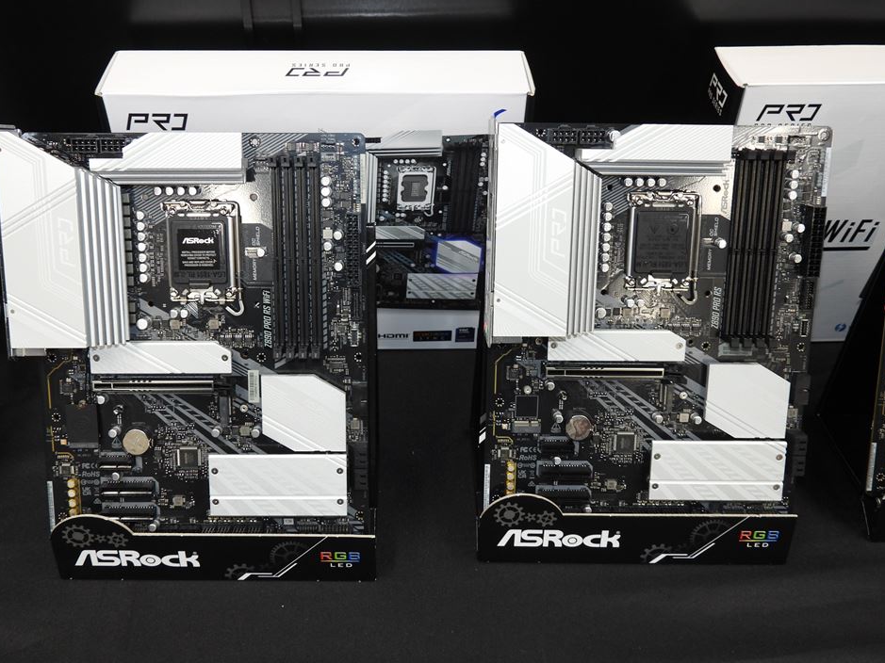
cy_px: 324
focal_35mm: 36
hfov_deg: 51.3
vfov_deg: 39.6
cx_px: 414
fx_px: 920
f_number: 3.2
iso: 180
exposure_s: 1/30
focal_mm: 5.9
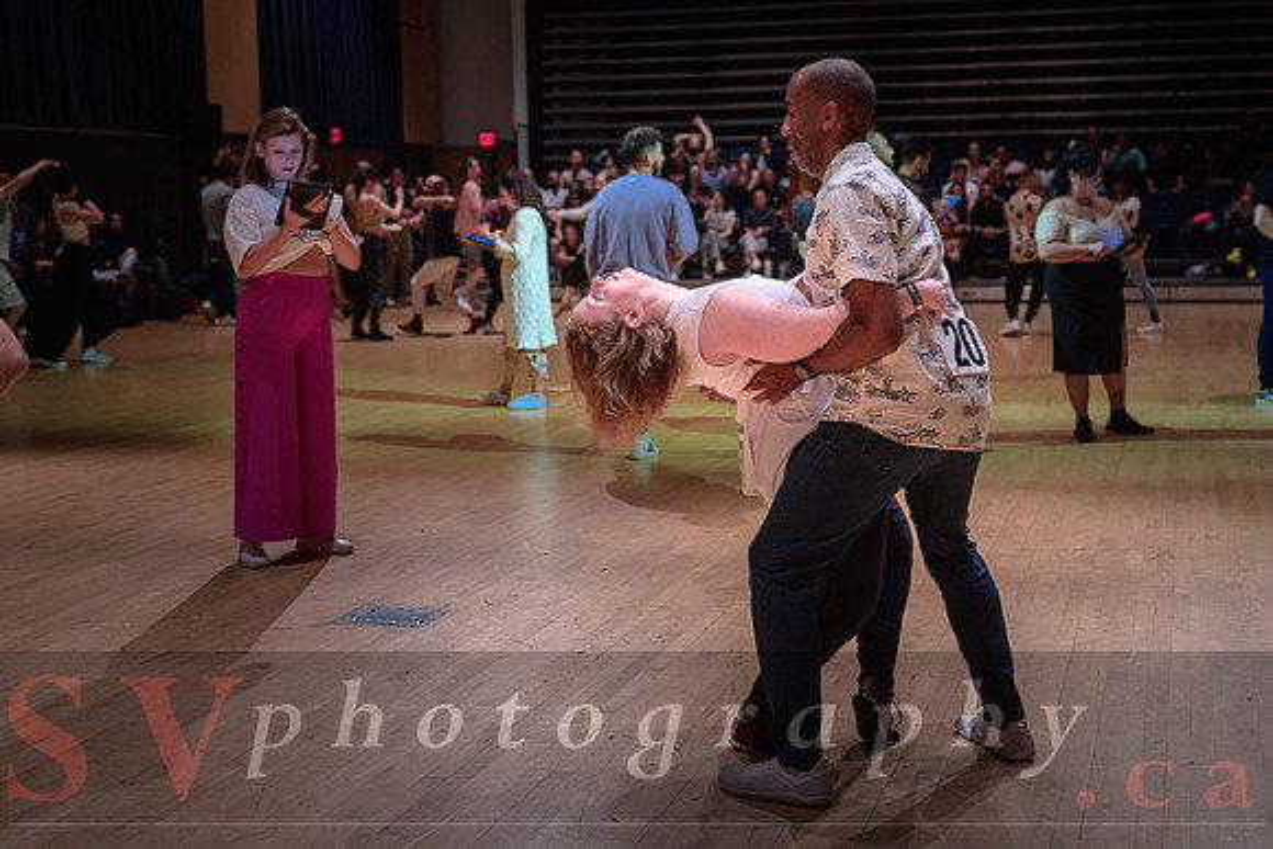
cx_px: 679
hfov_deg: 38.8
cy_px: 414
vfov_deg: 26.5
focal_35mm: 51
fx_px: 1804
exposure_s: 1/200
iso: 1600
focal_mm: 43
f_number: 2.8
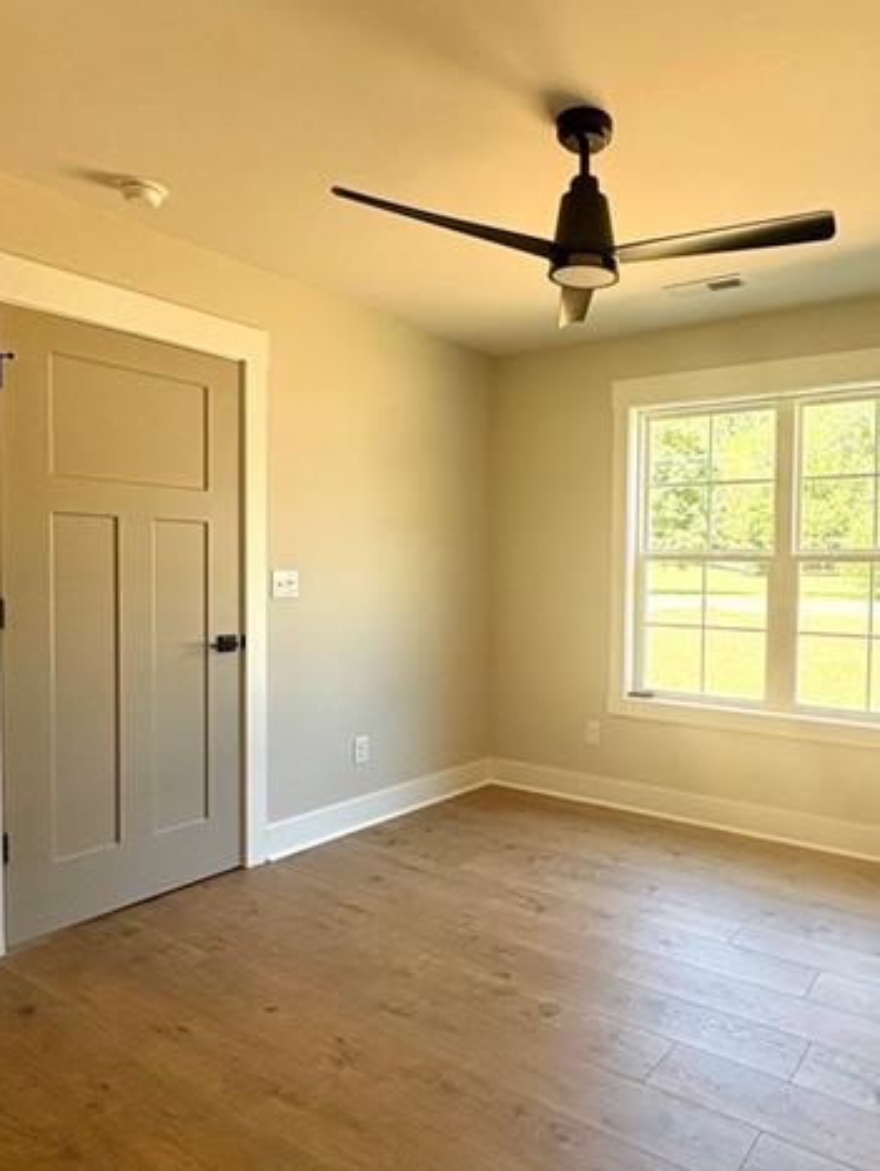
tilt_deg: -1.1
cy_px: 592
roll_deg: -1.4
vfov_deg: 73.9
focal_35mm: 23
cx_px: 619
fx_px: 779
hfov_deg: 57.0
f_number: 2.2
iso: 64
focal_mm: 2.22
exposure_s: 1/133
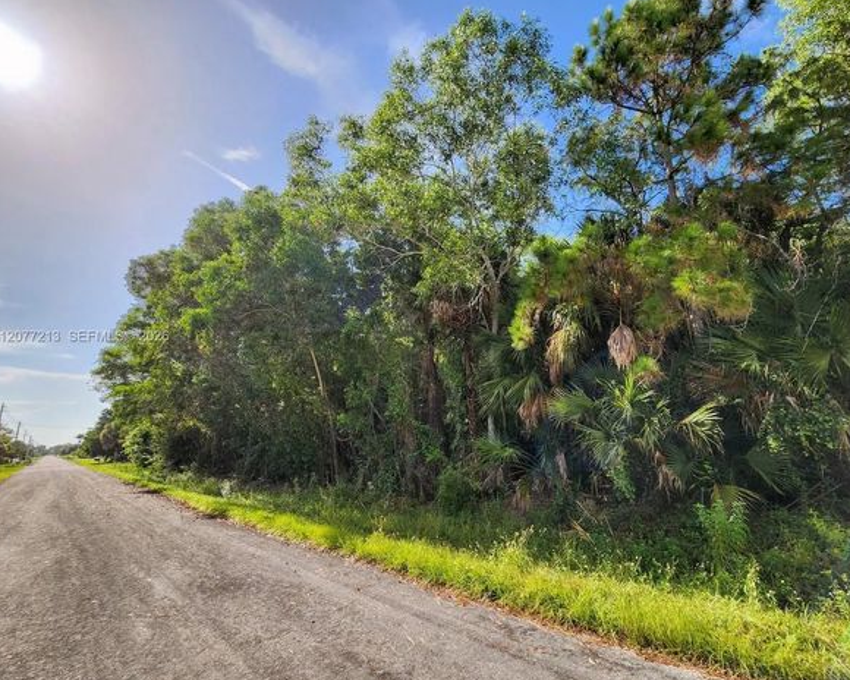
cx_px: 456
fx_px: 352
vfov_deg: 88.0
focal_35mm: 14
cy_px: 337
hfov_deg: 100.5
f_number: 2.2
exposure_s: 1/1321
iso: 50
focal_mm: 2.2
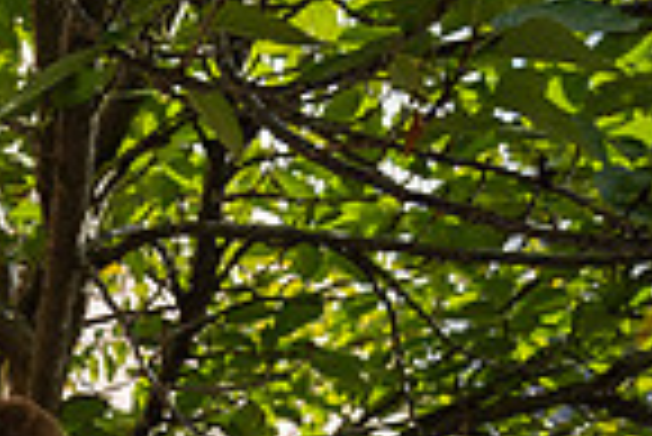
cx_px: -81
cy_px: 829
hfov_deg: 31.3
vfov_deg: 18.1
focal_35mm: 56
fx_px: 1015
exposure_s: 1/500
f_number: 4.5
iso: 320
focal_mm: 14
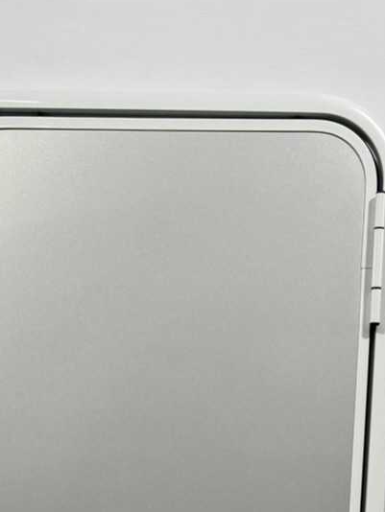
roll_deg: -0.4
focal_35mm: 92
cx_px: 146
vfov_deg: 18.1
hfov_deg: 16.1
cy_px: 838
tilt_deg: -16.1
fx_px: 1363
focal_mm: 6.76
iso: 64
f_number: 1.78
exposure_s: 1/224
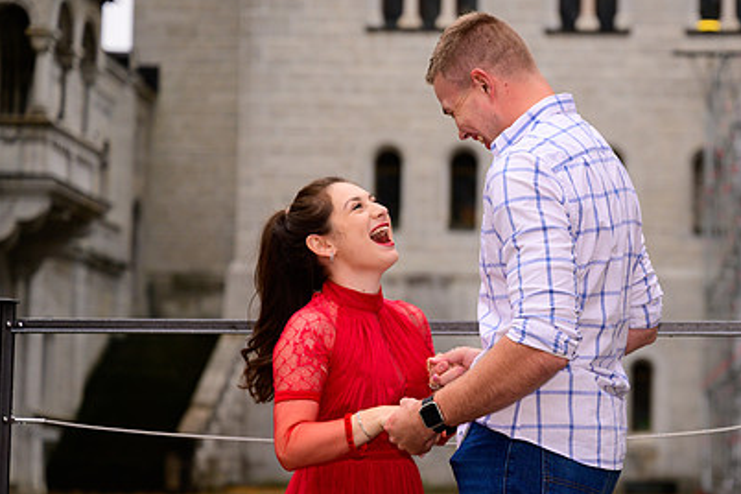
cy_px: 291
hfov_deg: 20.1
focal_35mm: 101
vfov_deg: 13.5
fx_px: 2079
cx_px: 529
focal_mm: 70
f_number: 3.2
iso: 400
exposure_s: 1/1000
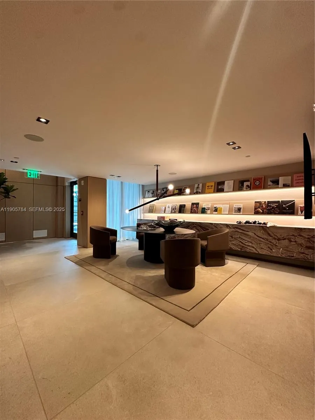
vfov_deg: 102.1
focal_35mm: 14
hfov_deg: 85.7
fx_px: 170
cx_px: 158
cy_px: 210
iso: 320
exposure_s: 1/120
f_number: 2.2
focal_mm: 2.22
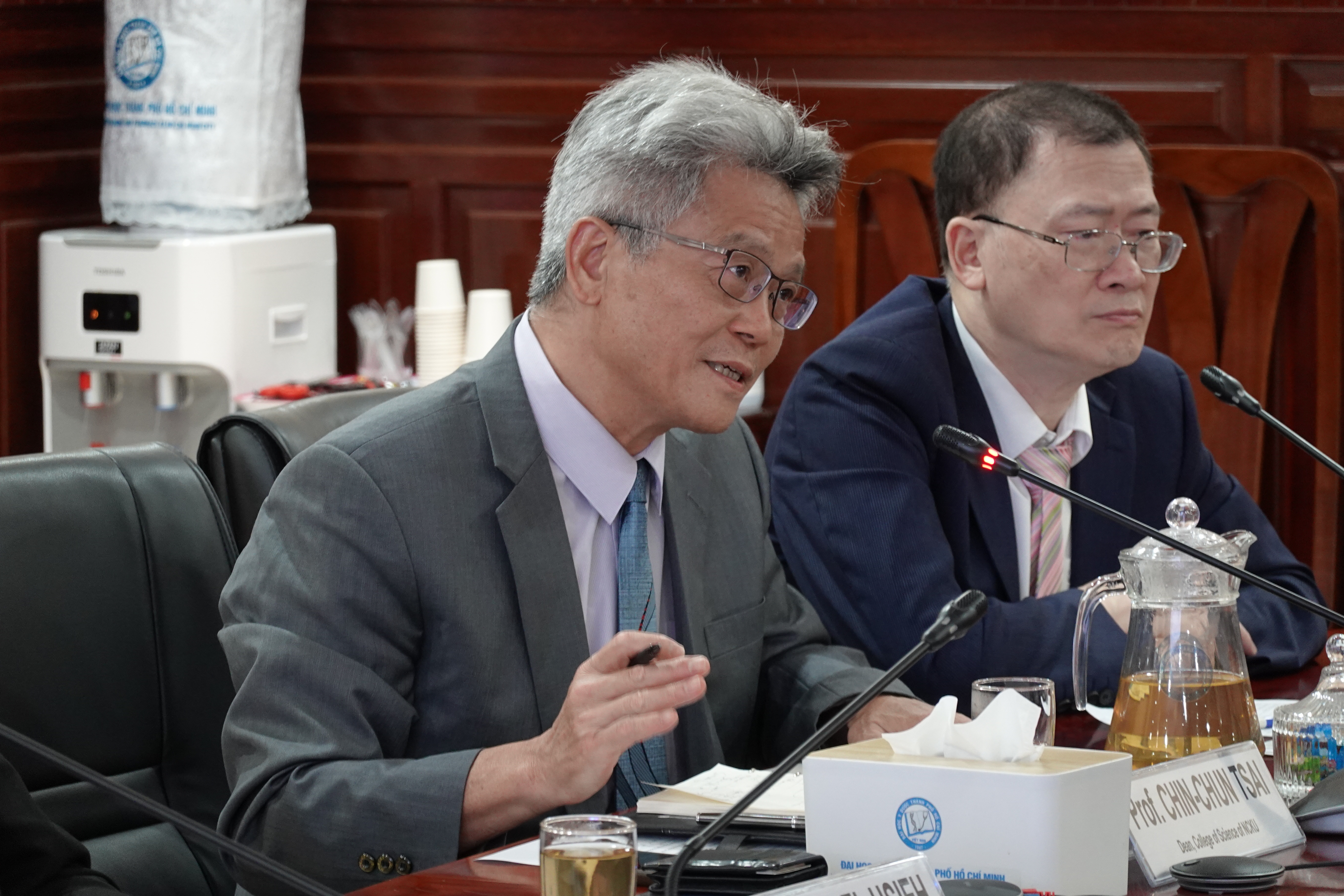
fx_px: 6533
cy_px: 448
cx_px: 672
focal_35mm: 175
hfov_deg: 11.7
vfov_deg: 7.8
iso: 800
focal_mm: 63.55
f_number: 4.5
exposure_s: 1/15
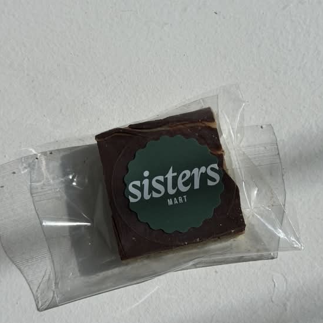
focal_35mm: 57
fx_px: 602
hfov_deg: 30.0
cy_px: 169
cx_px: 162
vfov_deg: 30.0
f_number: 1.78
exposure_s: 1/8772
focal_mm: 6.76
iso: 80
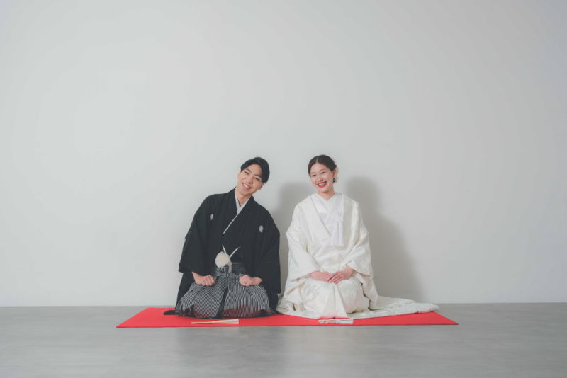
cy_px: 189
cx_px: 284
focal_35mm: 44
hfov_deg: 44.5
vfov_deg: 30.5
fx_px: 693
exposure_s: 1/125
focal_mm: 29.2
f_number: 4
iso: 160
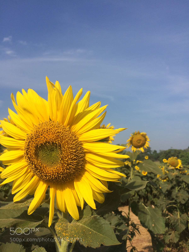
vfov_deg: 61.7
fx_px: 211
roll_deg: +0.8
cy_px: 126
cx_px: 94
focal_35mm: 29
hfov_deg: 48.2
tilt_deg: +4.4
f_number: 2.2
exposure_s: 1/2564
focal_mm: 4.15
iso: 32
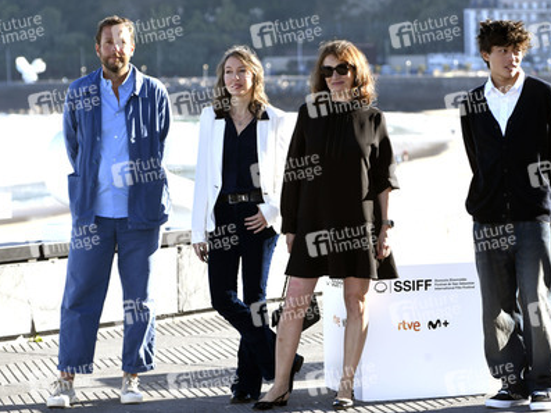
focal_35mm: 153
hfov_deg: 12.9
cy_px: 206
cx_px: 305
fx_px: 2433
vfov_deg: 9.7
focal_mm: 140
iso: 640
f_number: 5.6
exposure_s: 1/800
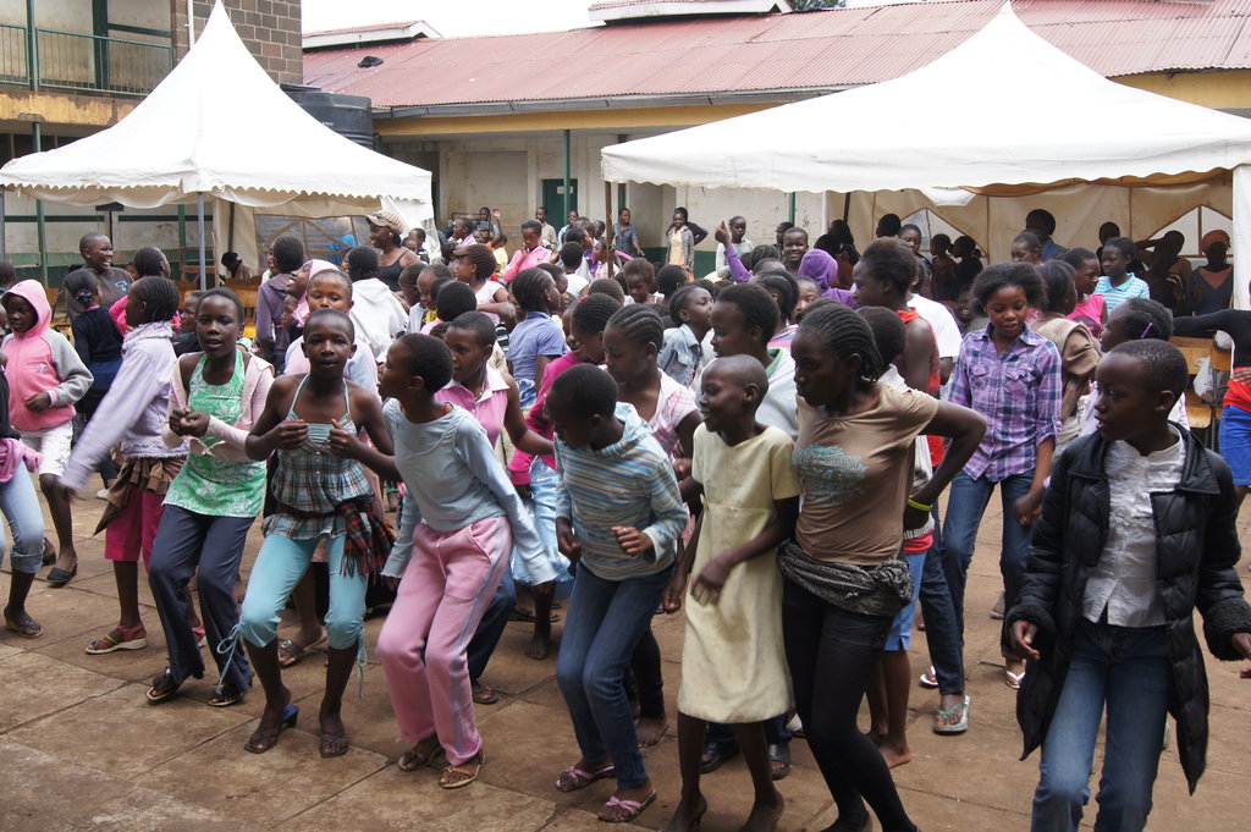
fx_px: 1354
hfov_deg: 49.6
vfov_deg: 34.2
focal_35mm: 39
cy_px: 416
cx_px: 626
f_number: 6.3
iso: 100
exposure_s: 1/100
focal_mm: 26
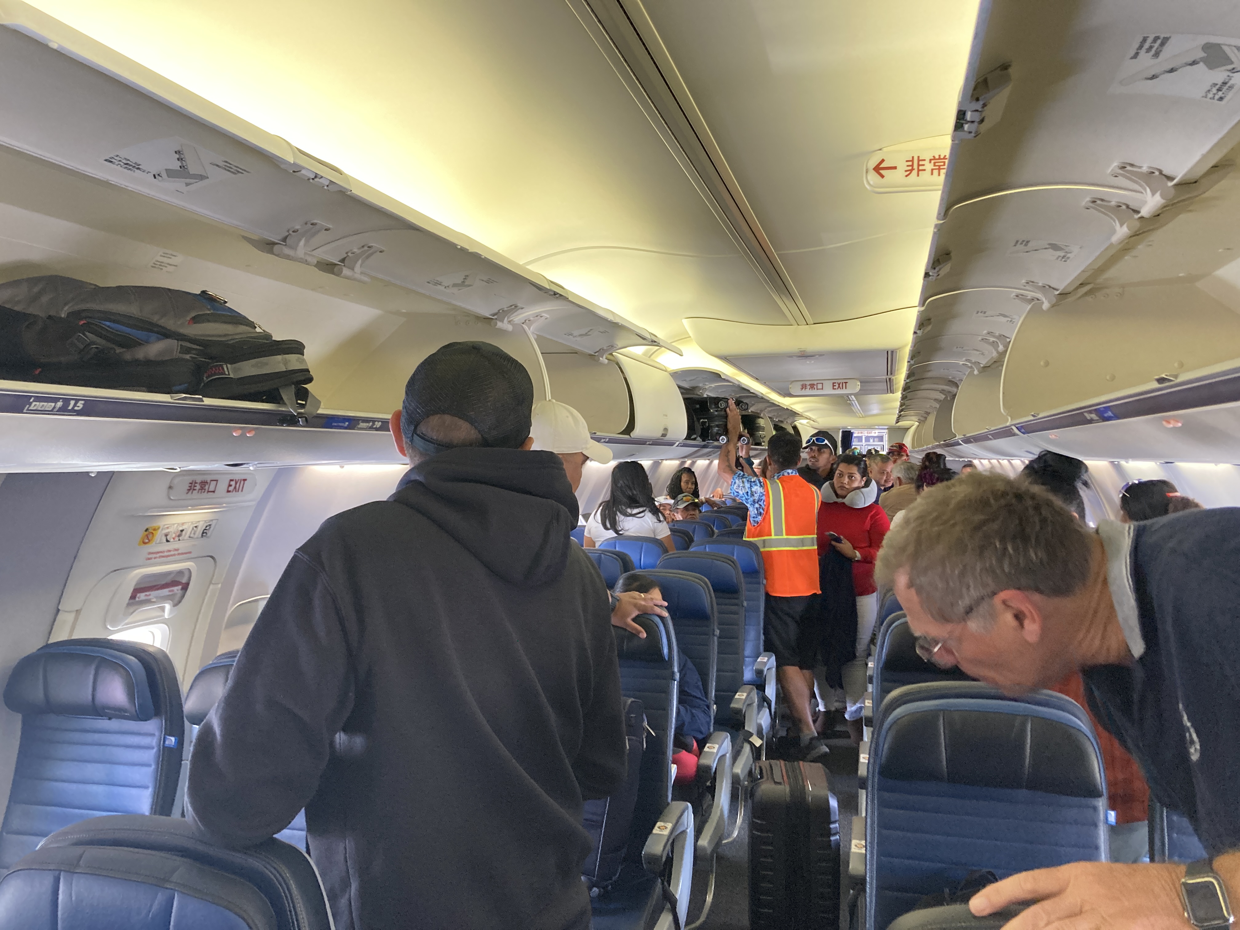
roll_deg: -0.3
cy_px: 465
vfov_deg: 49.7
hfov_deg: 63.4
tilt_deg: +1.2
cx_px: 620
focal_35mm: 28
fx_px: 1003
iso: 160
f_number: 1.8
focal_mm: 3.99
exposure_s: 1/60
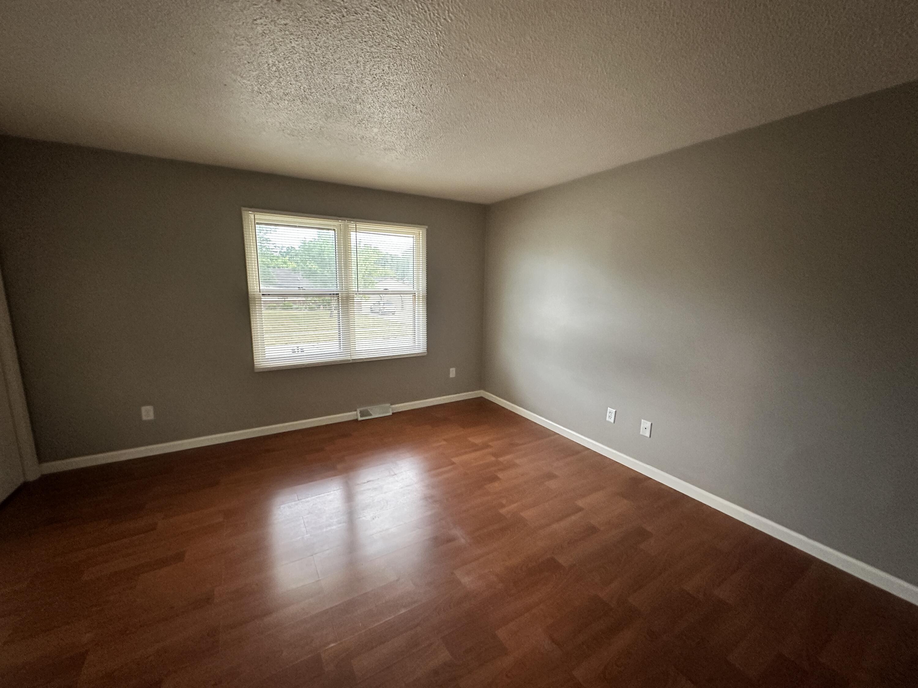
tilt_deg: -9.1
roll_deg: -1.6
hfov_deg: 102.1
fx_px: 371
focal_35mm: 14
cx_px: 459
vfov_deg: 85.7
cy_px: 344
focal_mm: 2.22
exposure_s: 1/60
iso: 500
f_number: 2.2
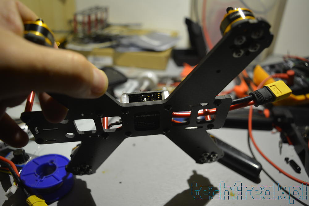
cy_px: 103
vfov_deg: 40.0
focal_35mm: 33
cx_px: 154
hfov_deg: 57.2
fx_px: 283
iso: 500
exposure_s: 1/60
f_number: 4
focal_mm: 22
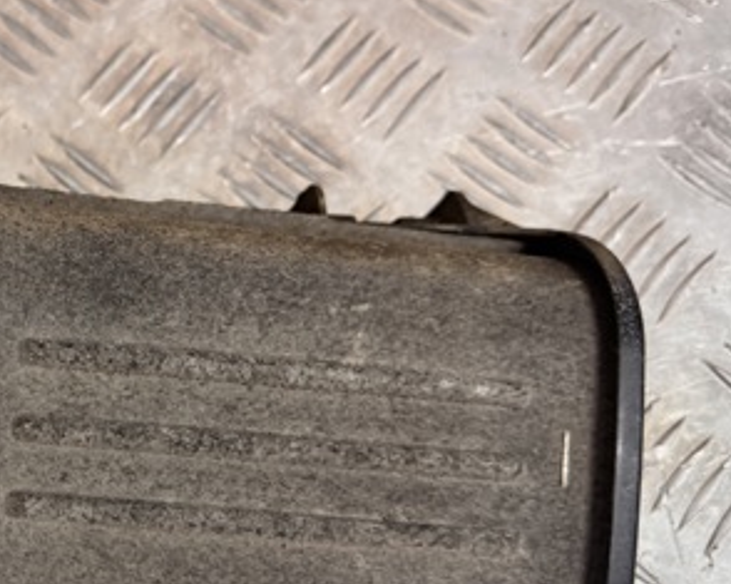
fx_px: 1103
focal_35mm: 51
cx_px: -10
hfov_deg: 33.4
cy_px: 408
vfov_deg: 29.4
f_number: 1.78
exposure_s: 1/50
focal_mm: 6.76
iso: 250
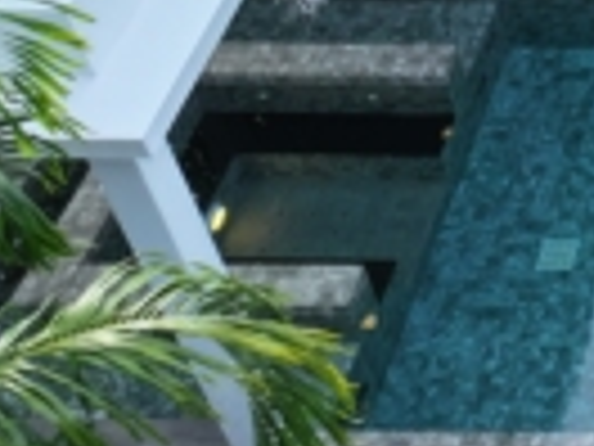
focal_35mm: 106
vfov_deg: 12.8
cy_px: -333
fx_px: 1819
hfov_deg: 15.4
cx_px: 1138
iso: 100
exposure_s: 1/320
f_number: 3.2
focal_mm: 12.29
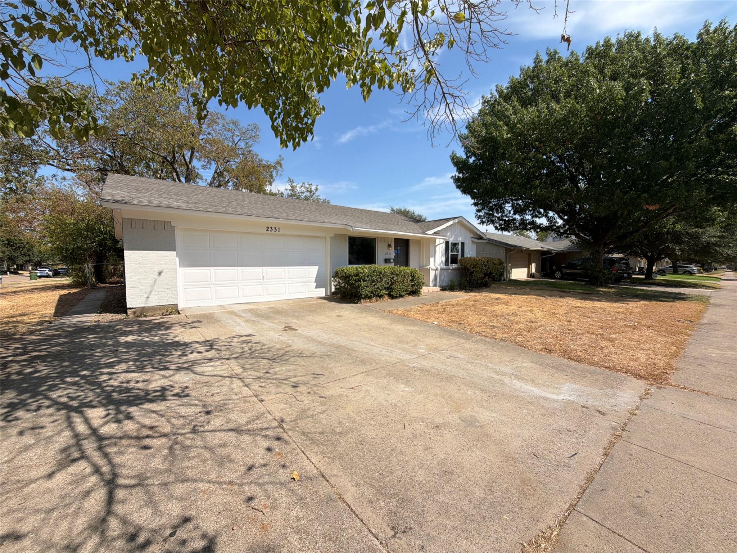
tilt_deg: -2.8
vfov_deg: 85.7
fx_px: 298
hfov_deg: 102.1
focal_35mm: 14
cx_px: 368
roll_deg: +0.9
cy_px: 276
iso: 20
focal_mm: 2.22
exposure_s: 1/841
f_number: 2.2
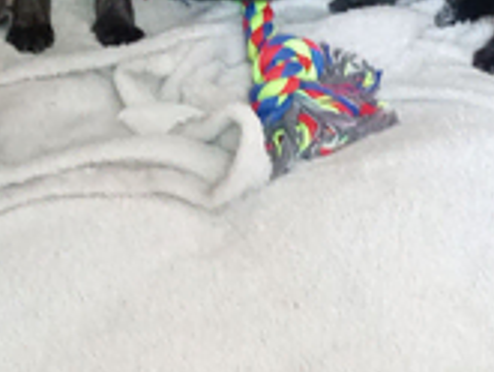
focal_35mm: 111
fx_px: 1585
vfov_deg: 13.1
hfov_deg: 17.5
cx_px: 79
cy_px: -44
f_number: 1.8
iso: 1678
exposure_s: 1/20
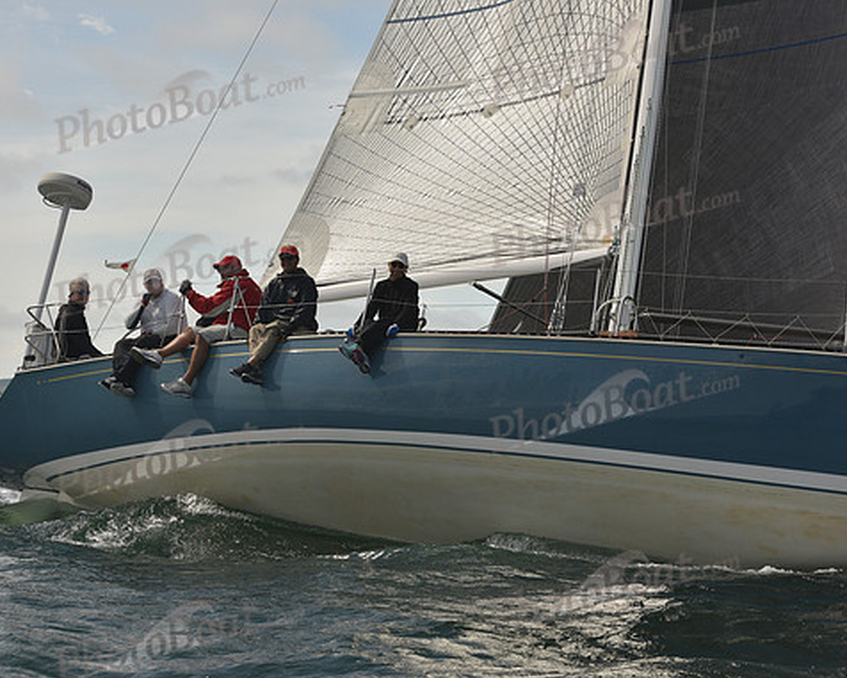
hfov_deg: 23.8
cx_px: 399
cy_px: 339
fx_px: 2006
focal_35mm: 80
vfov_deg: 19.2
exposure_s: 1/1000
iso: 320
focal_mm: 70
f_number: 6.3
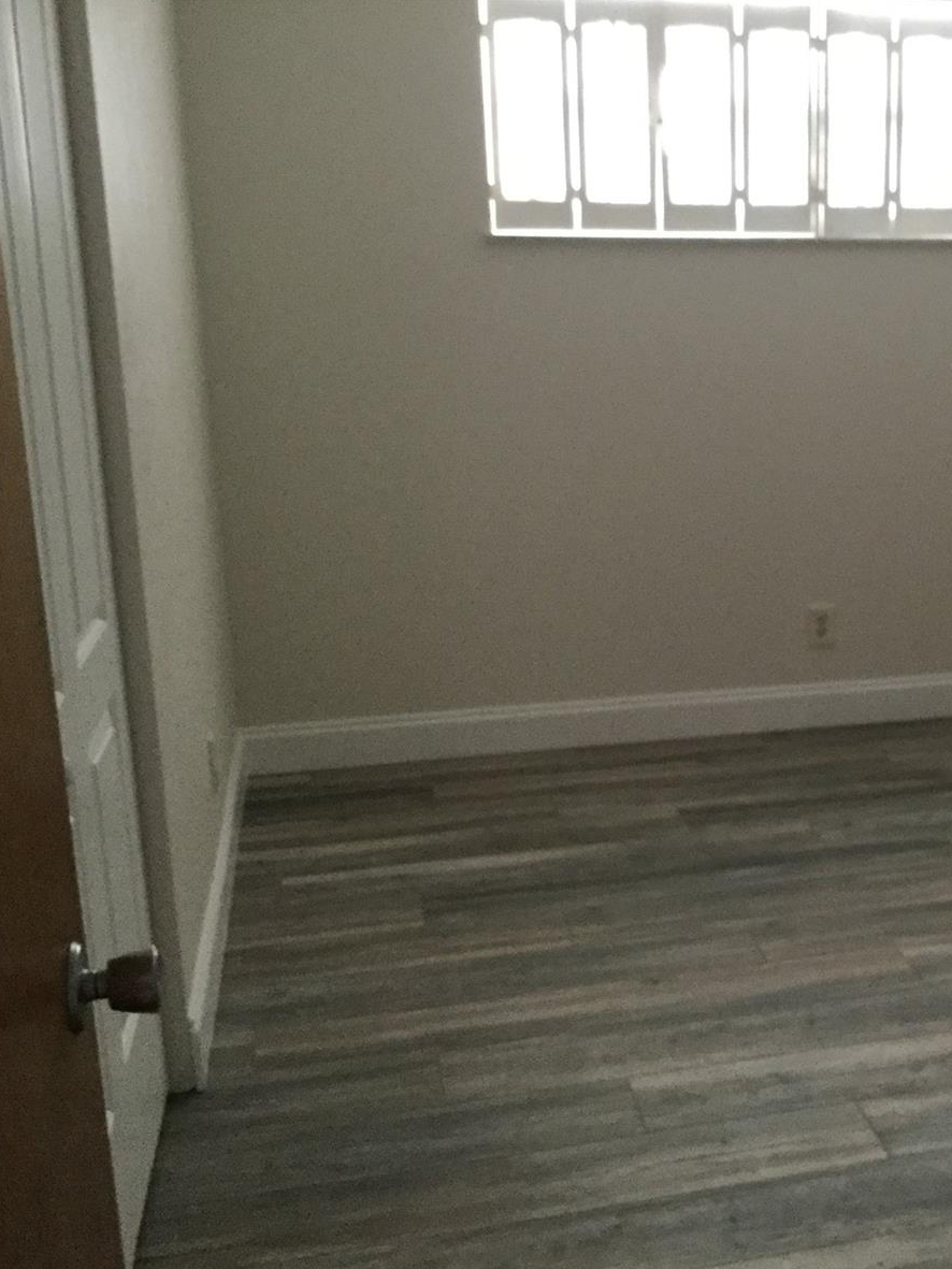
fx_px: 1540
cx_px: 818
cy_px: 643
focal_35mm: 42
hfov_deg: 33.0
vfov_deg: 44.8
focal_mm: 3.3
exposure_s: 1/30
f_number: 2.4
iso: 200
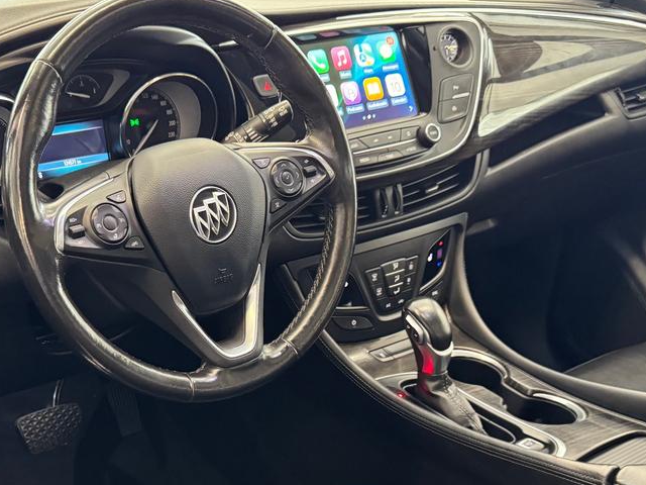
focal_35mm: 48
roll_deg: -4.5
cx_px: 217
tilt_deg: -35.1
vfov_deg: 29.3
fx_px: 896
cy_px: 413
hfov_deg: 39.2
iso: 640
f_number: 1.78
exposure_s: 1/60
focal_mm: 6.76
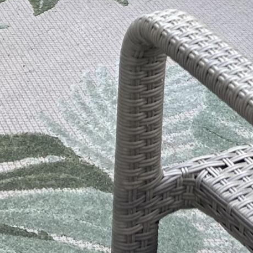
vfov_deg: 10.7
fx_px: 1249
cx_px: 227
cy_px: -240
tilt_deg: -11.4
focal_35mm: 151
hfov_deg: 11.5
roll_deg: +0.2
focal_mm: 5.7
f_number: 1.5
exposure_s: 1/121
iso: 64
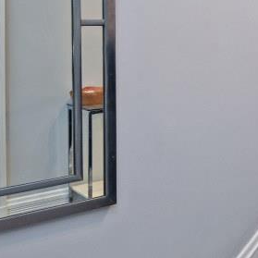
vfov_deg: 26.0
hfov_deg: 20.6
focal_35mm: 64
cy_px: 26
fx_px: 540
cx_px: 438
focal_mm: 14
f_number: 4
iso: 360
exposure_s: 1/60
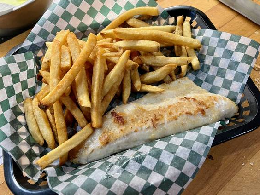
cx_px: 134
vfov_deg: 51.4
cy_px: 94
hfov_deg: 65.3
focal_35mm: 27
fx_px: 203
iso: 100
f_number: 1.5
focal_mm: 5.7
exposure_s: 1/60
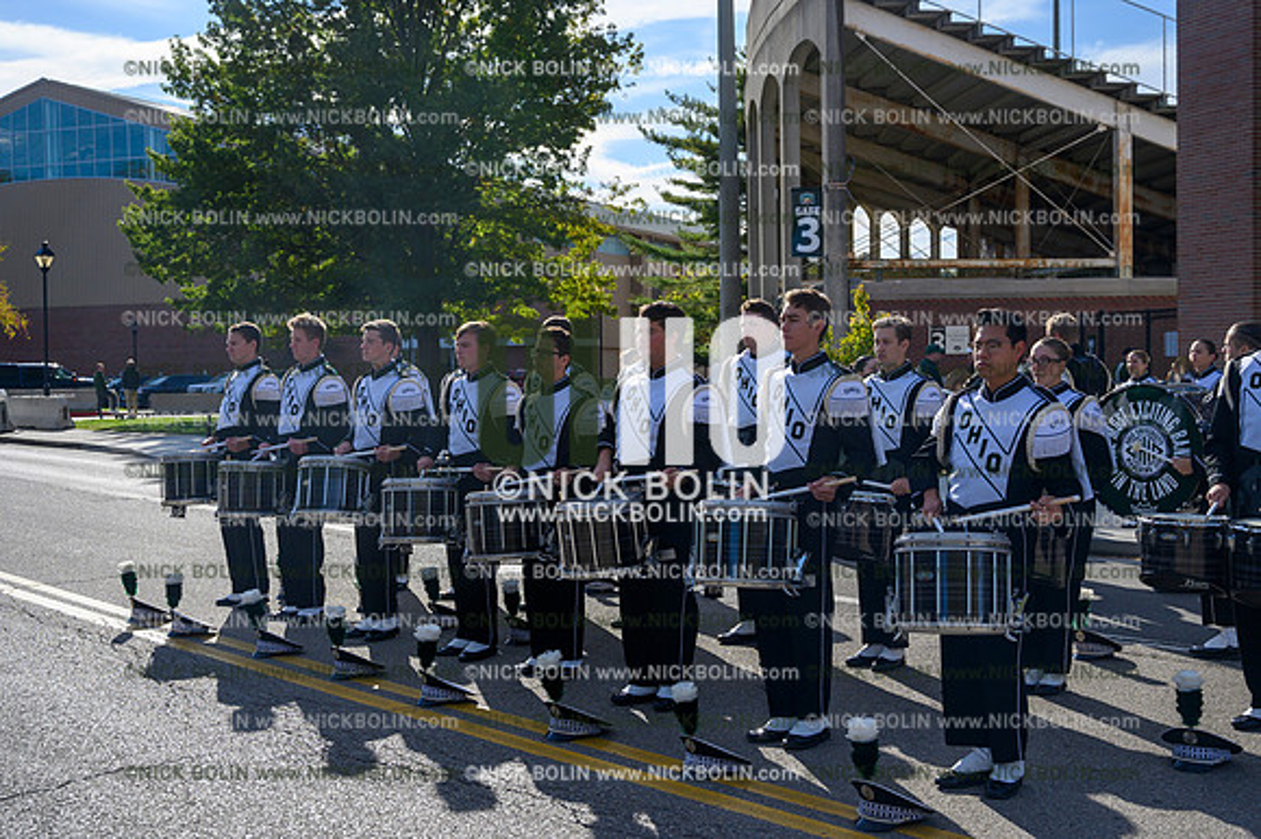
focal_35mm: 43
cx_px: 630
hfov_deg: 45.5
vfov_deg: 31.2
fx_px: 1505
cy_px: 420
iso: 200
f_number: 5
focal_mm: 43
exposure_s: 1/2000
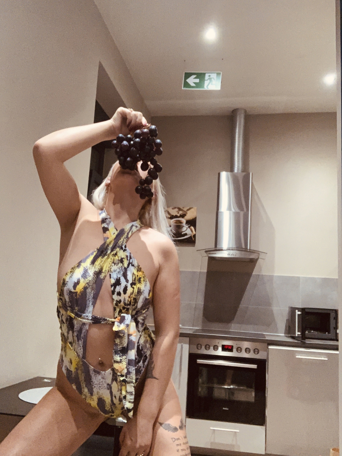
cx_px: 171
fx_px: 422
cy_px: 228
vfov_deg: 56.8
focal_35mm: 32
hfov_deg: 44.2
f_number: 2.2
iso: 320
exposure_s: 1/30
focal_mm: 2.87
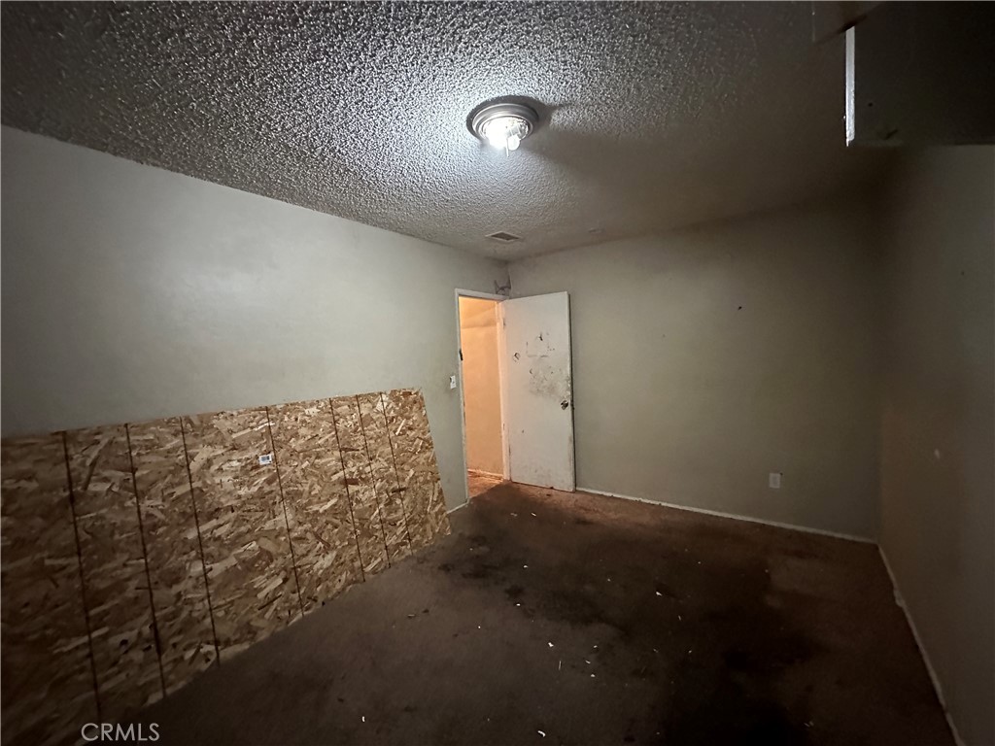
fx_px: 402
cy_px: 373
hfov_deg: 102.1
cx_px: 498
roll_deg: +3.1
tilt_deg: -0.4
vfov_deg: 85.7
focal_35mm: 14
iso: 1250
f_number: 2.2
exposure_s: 1/40
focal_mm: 2.22
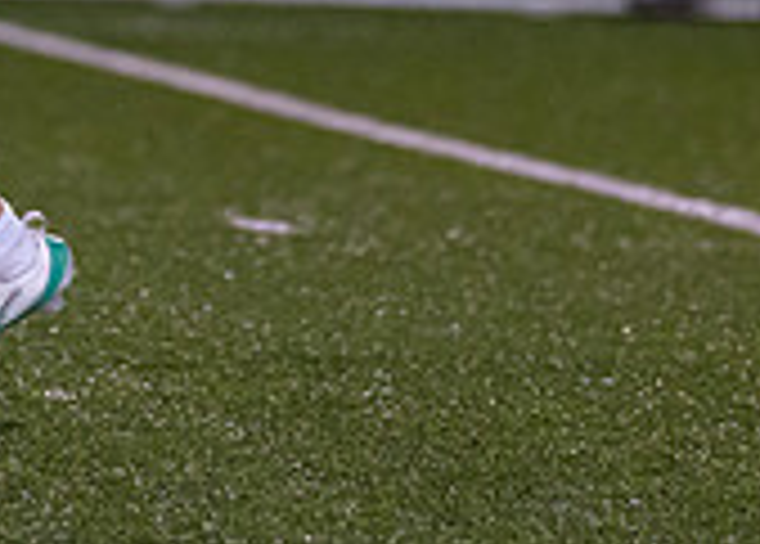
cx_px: -141
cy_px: -543
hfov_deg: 2.1
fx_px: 20695
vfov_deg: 1.5
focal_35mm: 958
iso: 2000
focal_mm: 200
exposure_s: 1/1000
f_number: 2.8
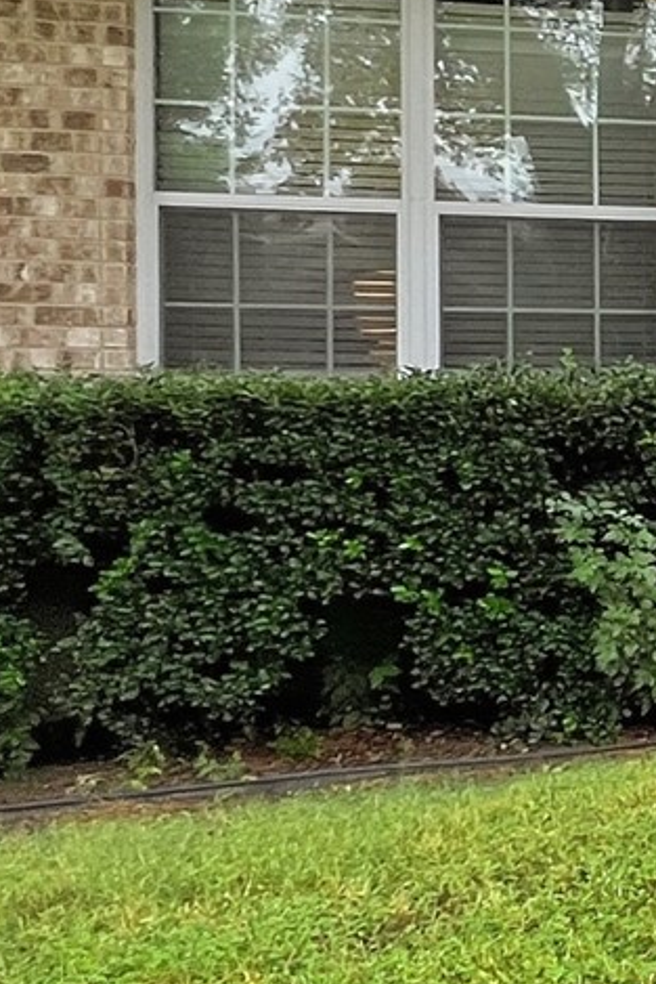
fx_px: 1611
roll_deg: -0.1
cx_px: 1445
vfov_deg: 33.5
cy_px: 303
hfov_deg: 15.8
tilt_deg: +3.3
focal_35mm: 59
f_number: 1.8
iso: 32
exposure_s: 1/313
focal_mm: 1.6
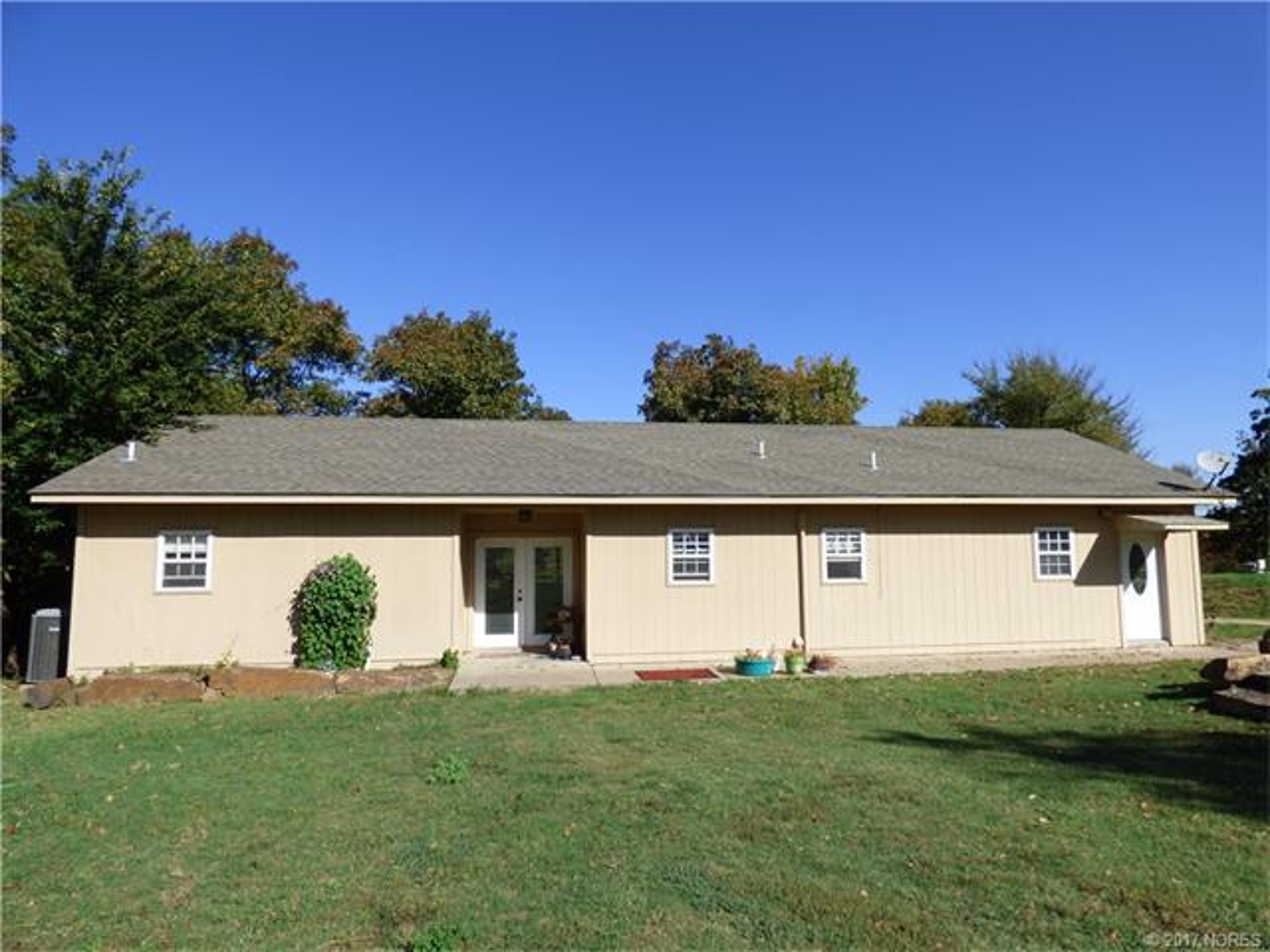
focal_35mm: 20
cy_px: 476
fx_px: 734
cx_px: 635
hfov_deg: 81.7
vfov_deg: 66.0
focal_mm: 3.58
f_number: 2.8
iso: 100
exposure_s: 1/2000
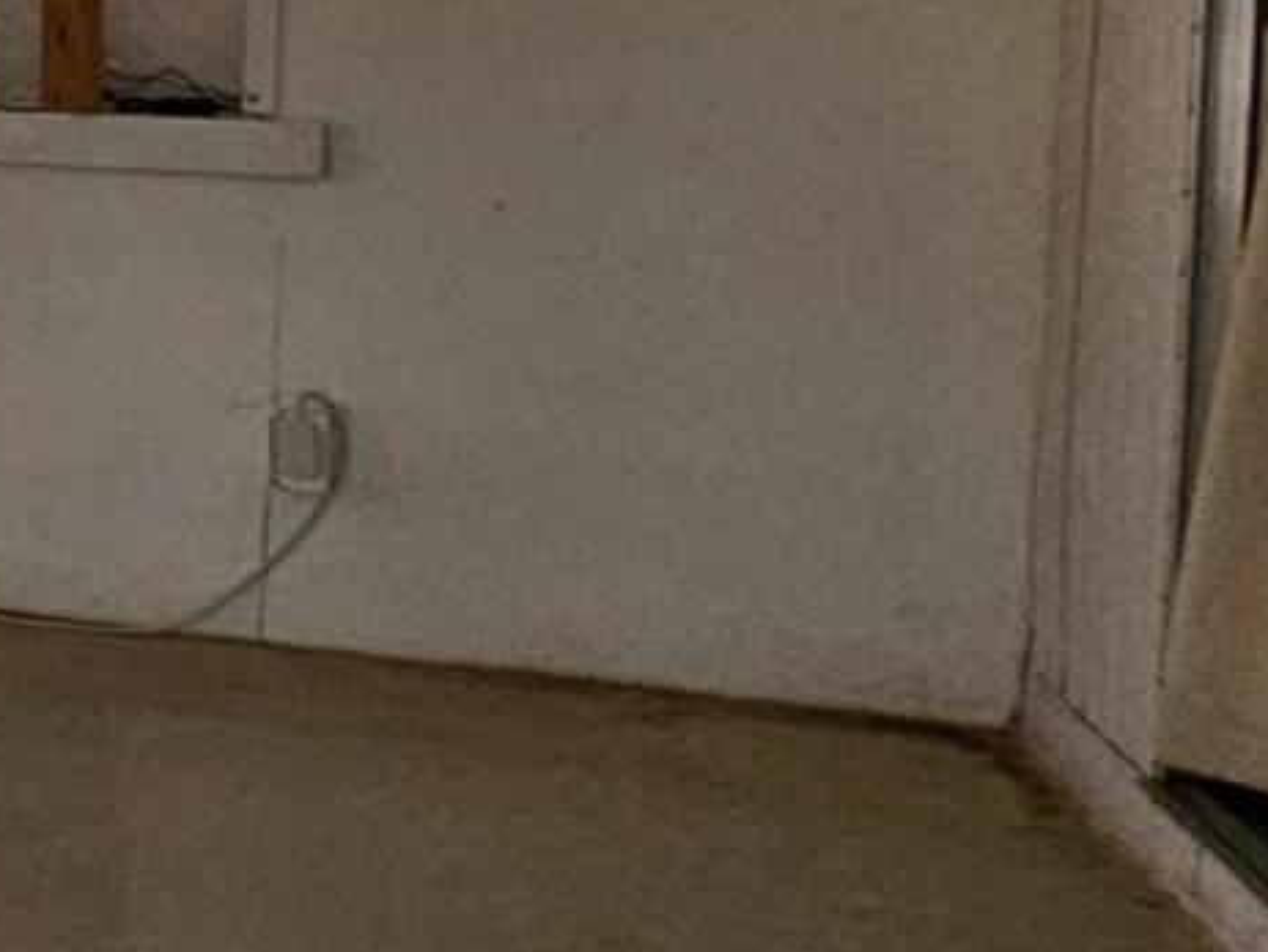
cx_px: -2322
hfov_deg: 12.4
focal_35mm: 81
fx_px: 2969
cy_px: -30
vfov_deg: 17.7
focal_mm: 2.2
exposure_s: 1/278
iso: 64
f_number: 2.2
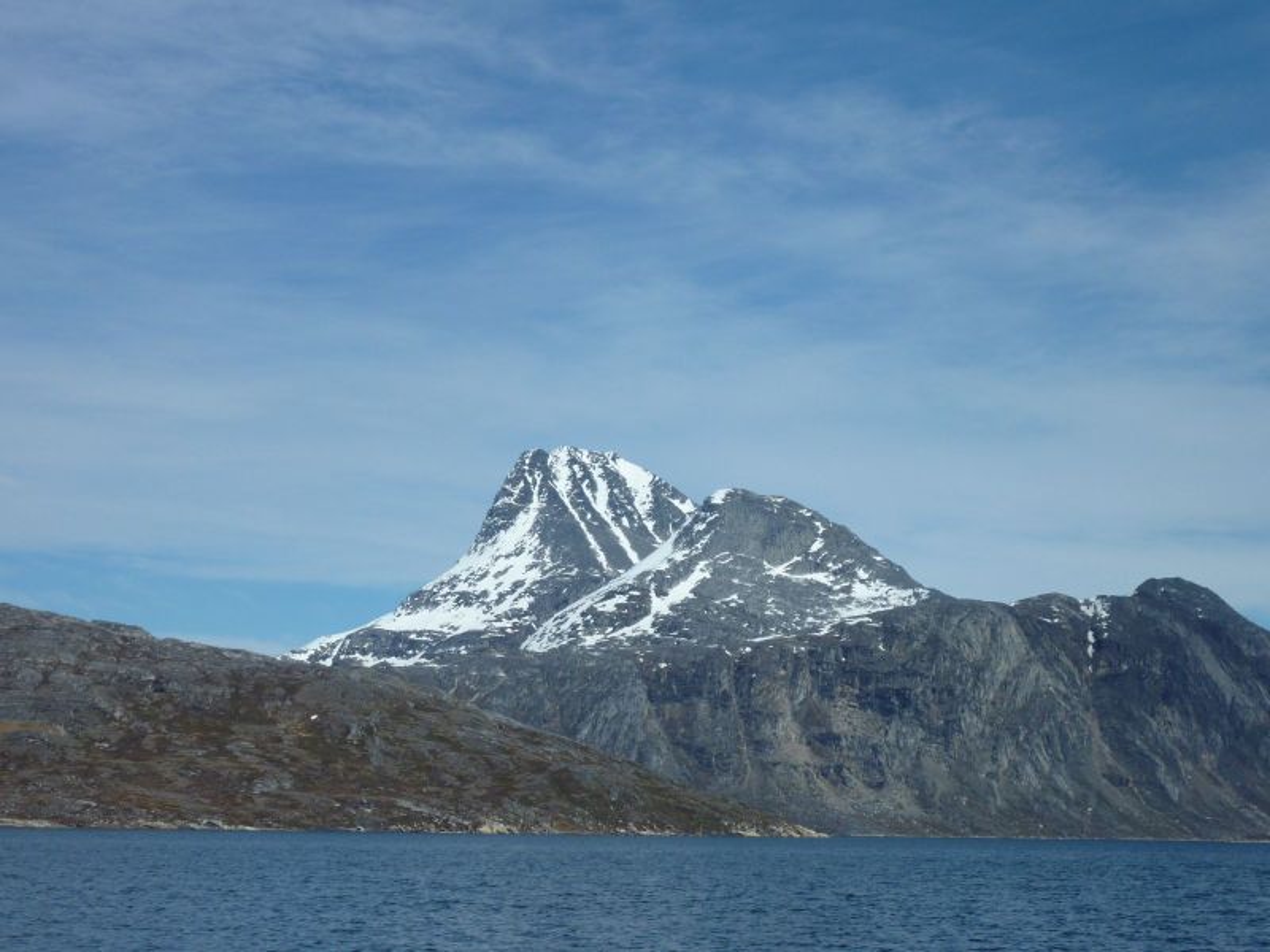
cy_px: 476
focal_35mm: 67
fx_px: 2458
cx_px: 635
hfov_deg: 29.0
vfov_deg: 21.9
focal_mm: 11
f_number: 5.6
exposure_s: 1/1000
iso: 80
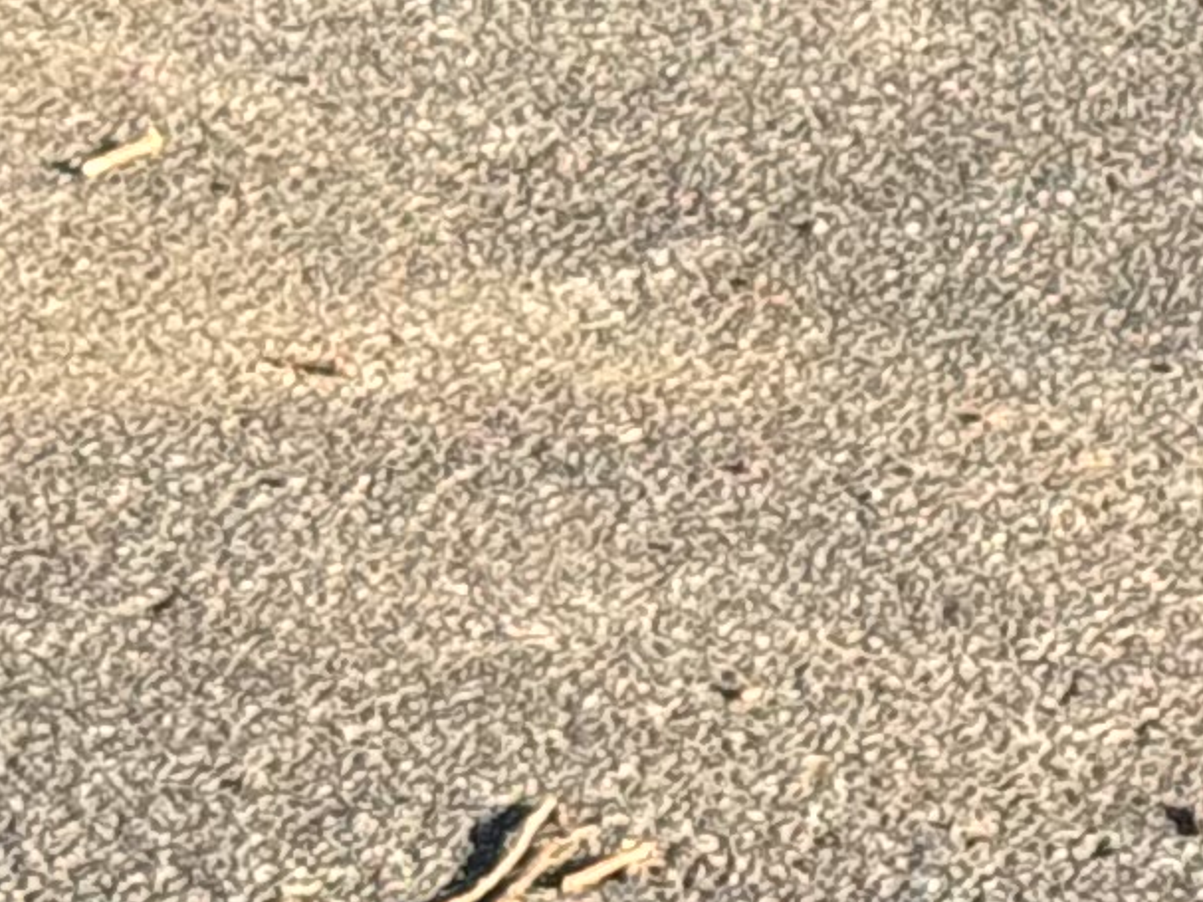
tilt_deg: -3.9
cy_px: -2086
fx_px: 11084
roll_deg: -1.0
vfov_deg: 4.4
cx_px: 3385
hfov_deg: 5.8
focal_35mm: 319
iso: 64
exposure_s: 1/535
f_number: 1.78
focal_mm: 6.76
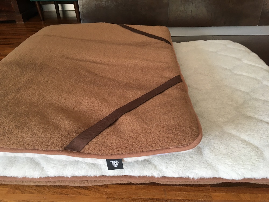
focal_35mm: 29
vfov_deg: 48.2
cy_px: 101
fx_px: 225
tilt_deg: -34.2
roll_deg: +2.2
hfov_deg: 61.7
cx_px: 134
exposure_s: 1/33
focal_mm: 4.15
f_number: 2.2
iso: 64
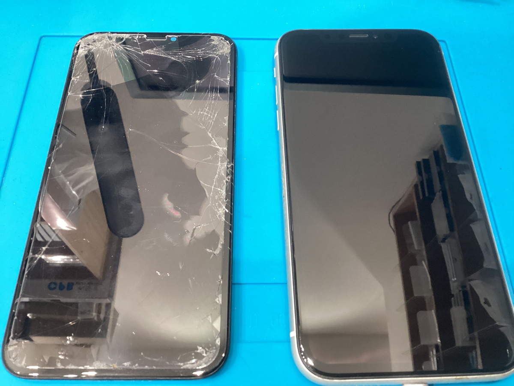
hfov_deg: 58.4
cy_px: 193
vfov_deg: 45.4
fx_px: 460
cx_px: 257
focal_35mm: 31
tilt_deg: -62.9
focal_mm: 3.3
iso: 160
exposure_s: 1/60
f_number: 2.4
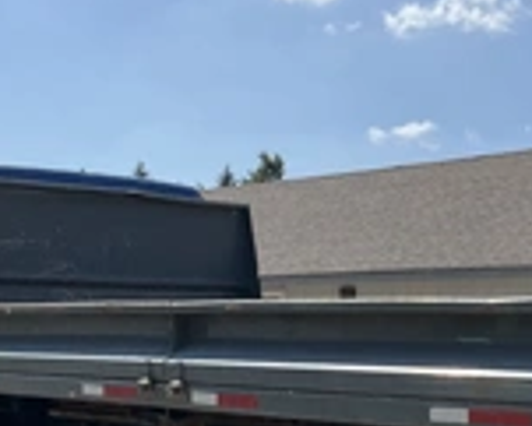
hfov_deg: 25.2
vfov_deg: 20.1
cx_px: 377
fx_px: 1182
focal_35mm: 75
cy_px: 380
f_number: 1.8
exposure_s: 1/2320
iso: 25
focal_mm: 3
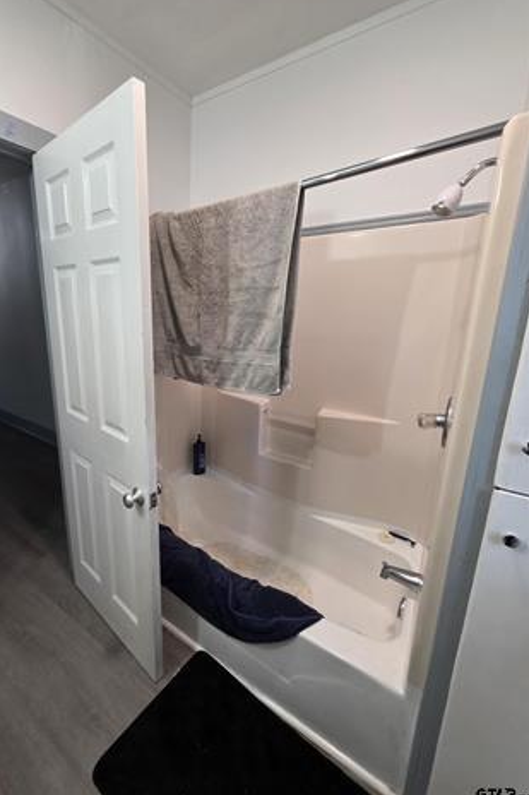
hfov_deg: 80.6
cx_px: 224
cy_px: 387
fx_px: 309
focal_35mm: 14
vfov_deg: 104.2
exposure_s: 1/60
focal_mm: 2.2
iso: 160
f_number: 1.9
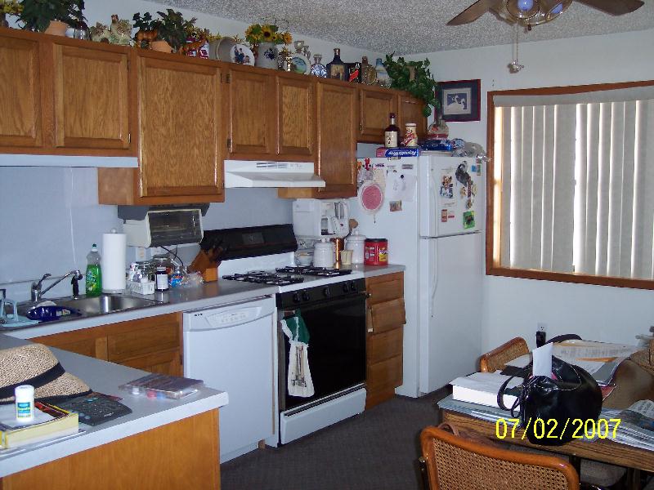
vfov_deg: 37.7
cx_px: 327
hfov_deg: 49.0
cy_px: 245
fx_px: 718
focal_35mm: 38
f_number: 2.8
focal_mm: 8
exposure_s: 1/30
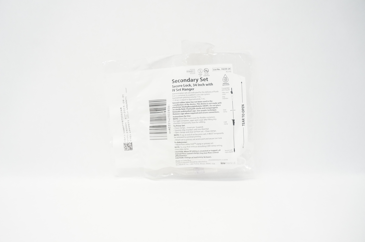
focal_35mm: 27
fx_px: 273
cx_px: 182
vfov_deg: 47.8
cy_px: 121
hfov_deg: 67.4
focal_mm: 18
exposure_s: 1/80
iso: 800
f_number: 5.6
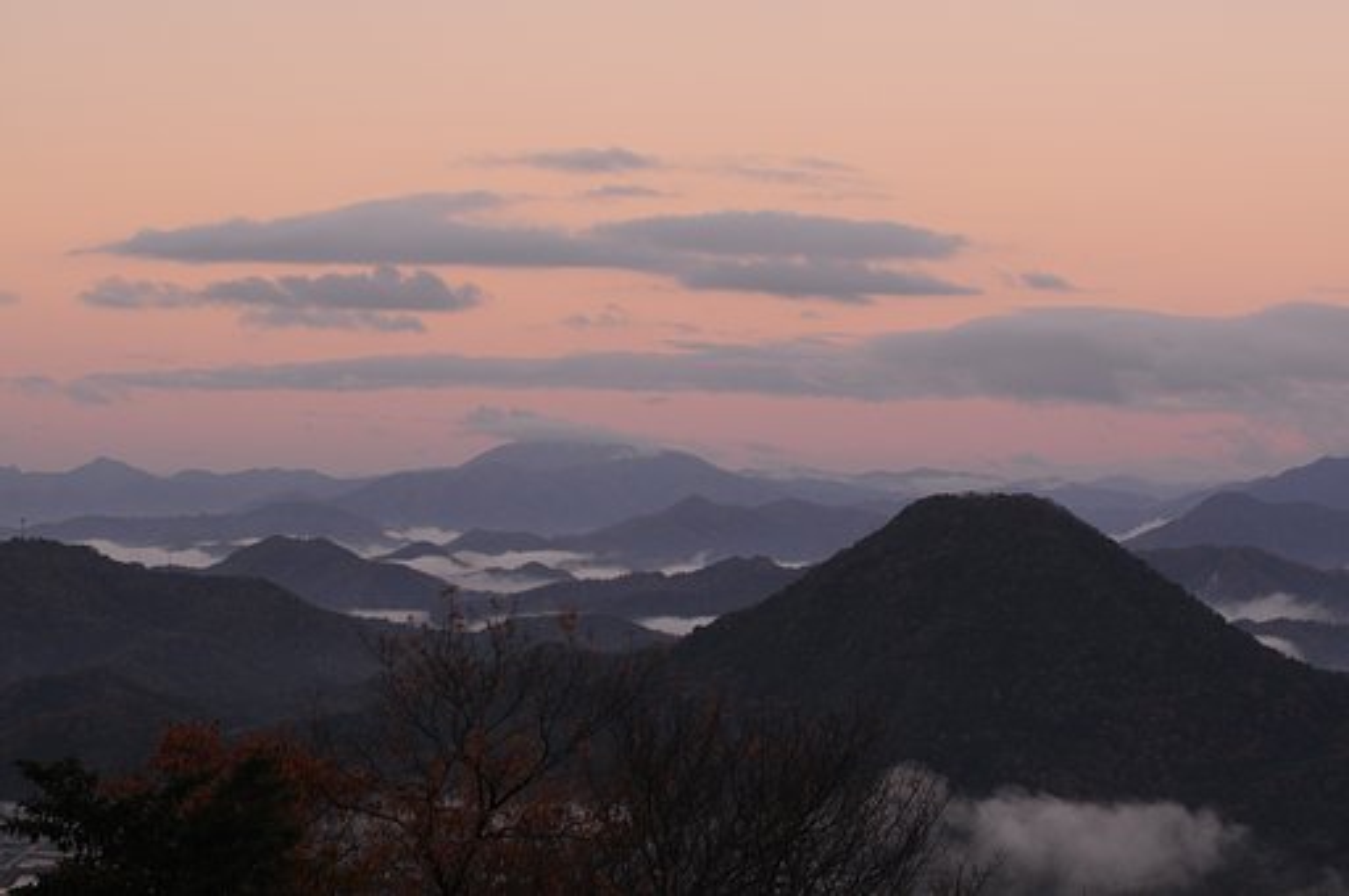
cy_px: 448
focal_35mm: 105
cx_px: 674
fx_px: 3930
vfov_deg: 13.0
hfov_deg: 19.5
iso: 640
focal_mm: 70
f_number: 9
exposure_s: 1/30
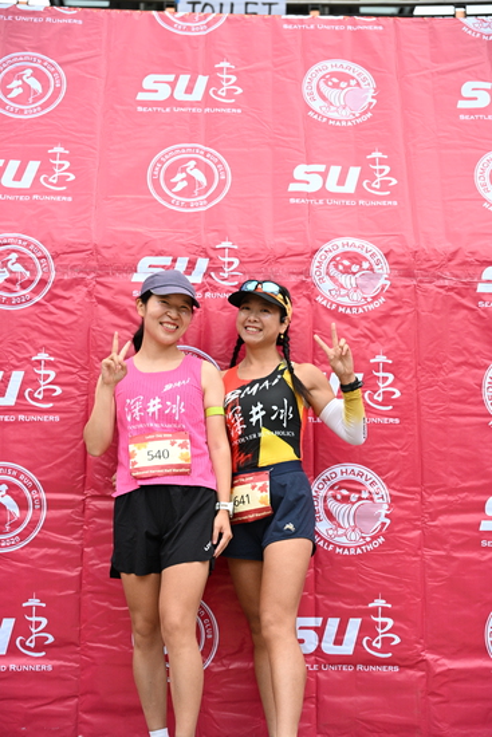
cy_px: 368
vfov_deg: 35.6
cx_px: 246
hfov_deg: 24.2
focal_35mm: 56
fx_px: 1147
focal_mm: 56
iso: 2000
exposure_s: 1/400
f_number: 4
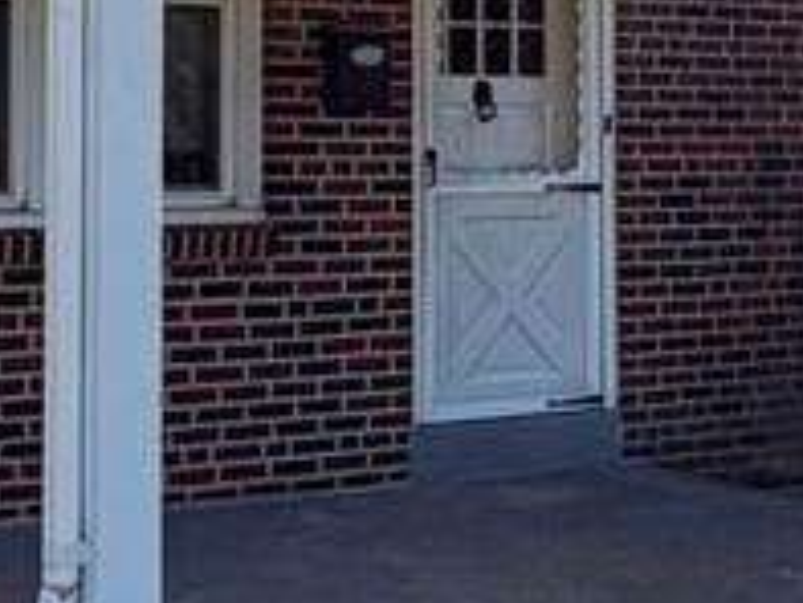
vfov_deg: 15.9
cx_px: 106
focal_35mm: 91
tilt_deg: +3.6
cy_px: -8
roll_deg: -0.6
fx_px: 2112
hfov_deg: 21.1
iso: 32
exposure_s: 1/770
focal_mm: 2.22
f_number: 2.2
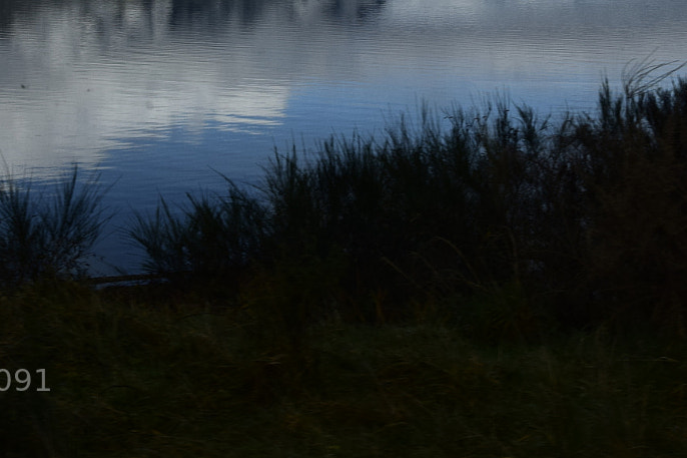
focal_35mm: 77
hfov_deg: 26.3
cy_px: -75
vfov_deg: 17.0
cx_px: 328
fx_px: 1469
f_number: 11
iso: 220
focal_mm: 22
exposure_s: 1/500
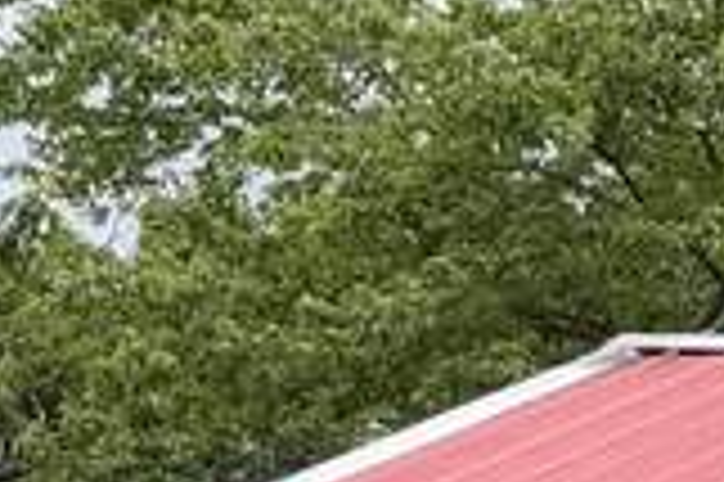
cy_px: 1180
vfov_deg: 6.5
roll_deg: -1.2
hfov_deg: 8.0
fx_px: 3998
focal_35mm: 199
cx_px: 2514
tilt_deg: +4.1
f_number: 1.78
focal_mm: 6.76
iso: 80
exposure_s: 1/2703
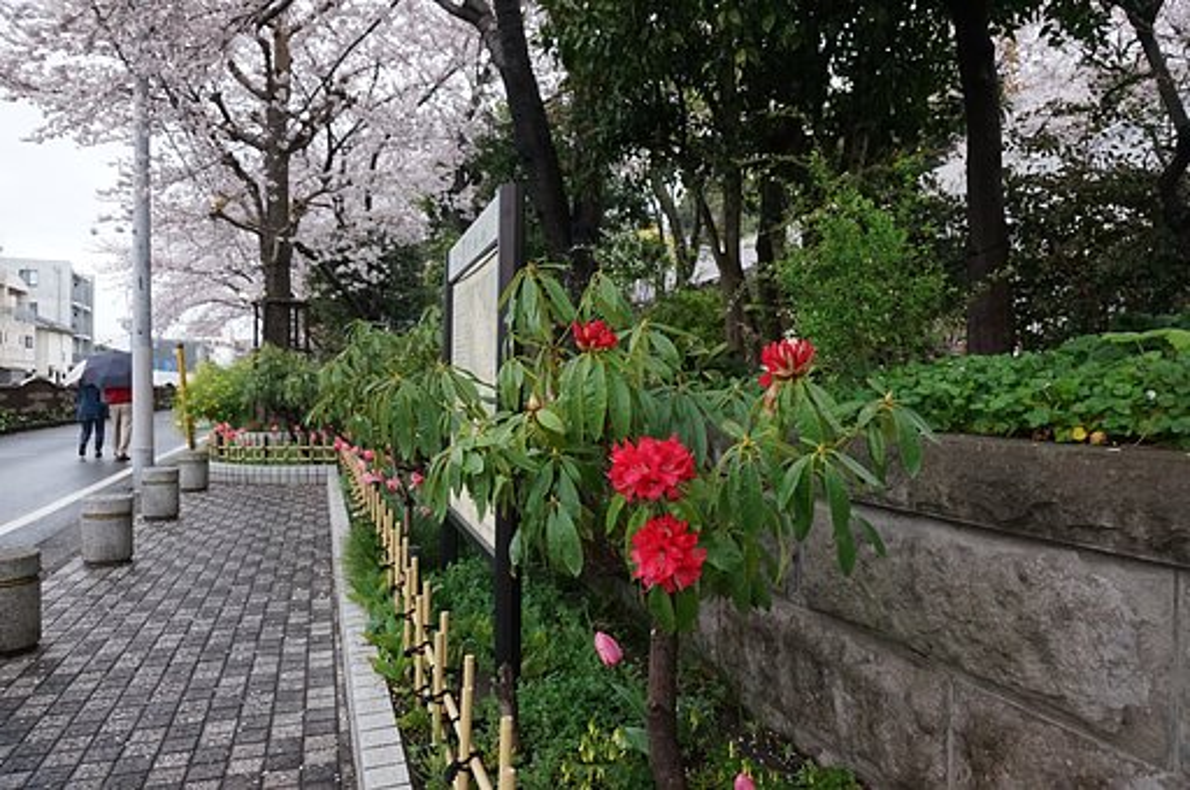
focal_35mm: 24
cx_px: 595
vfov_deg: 53.0
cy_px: 395
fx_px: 792
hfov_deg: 73.8
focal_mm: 16
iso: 1600
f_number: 3.5
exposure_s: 1/160
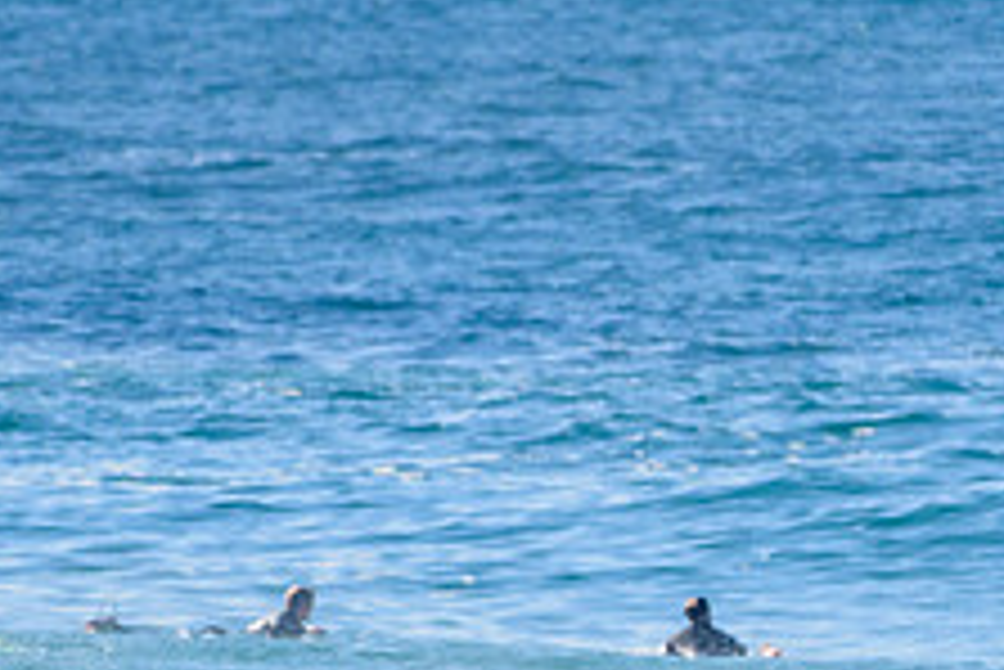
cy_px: 834
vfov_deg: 0.9
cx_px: 755
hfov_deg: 1.3
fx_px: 44454
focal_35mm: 1593
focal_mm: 500
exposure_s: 1/8000
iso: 720
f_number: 5.6
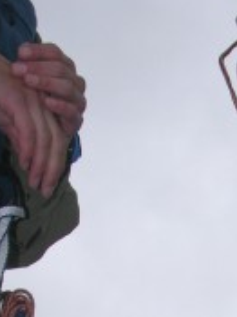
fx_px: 1408
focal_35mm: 154
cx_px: 326
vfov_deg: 12.0
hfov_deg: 9.4
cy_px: 533
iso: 50
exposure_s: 1/340
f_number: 6.3
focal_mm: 8.9
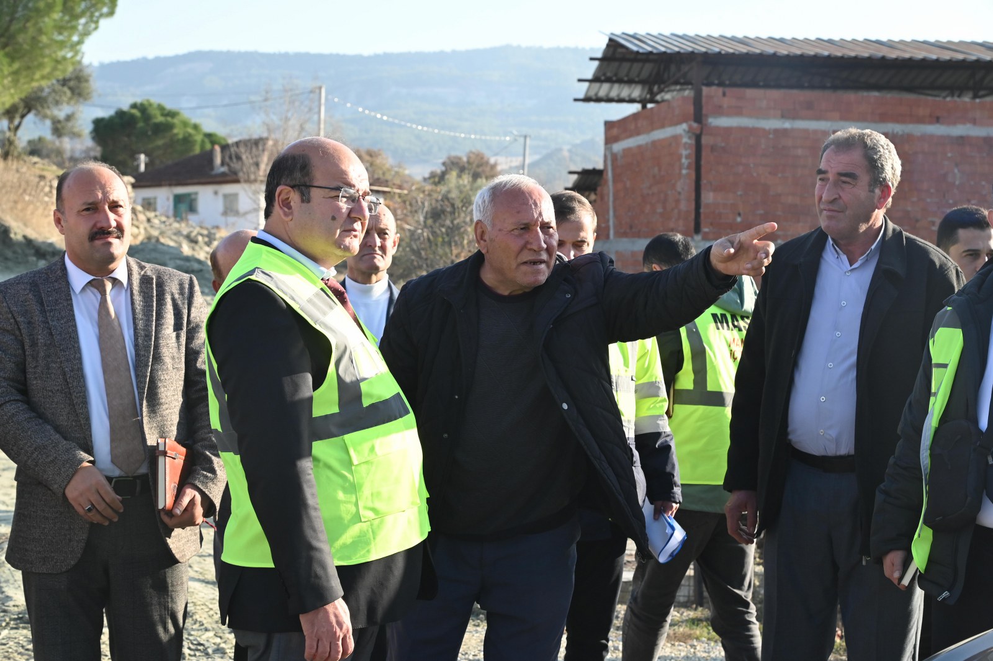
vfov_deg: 20.9
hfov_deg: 31.0
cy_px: 330
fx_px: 1792
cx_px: 496
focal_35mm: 65
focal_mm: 65
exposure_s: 1/800
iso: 1000
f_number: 7.1
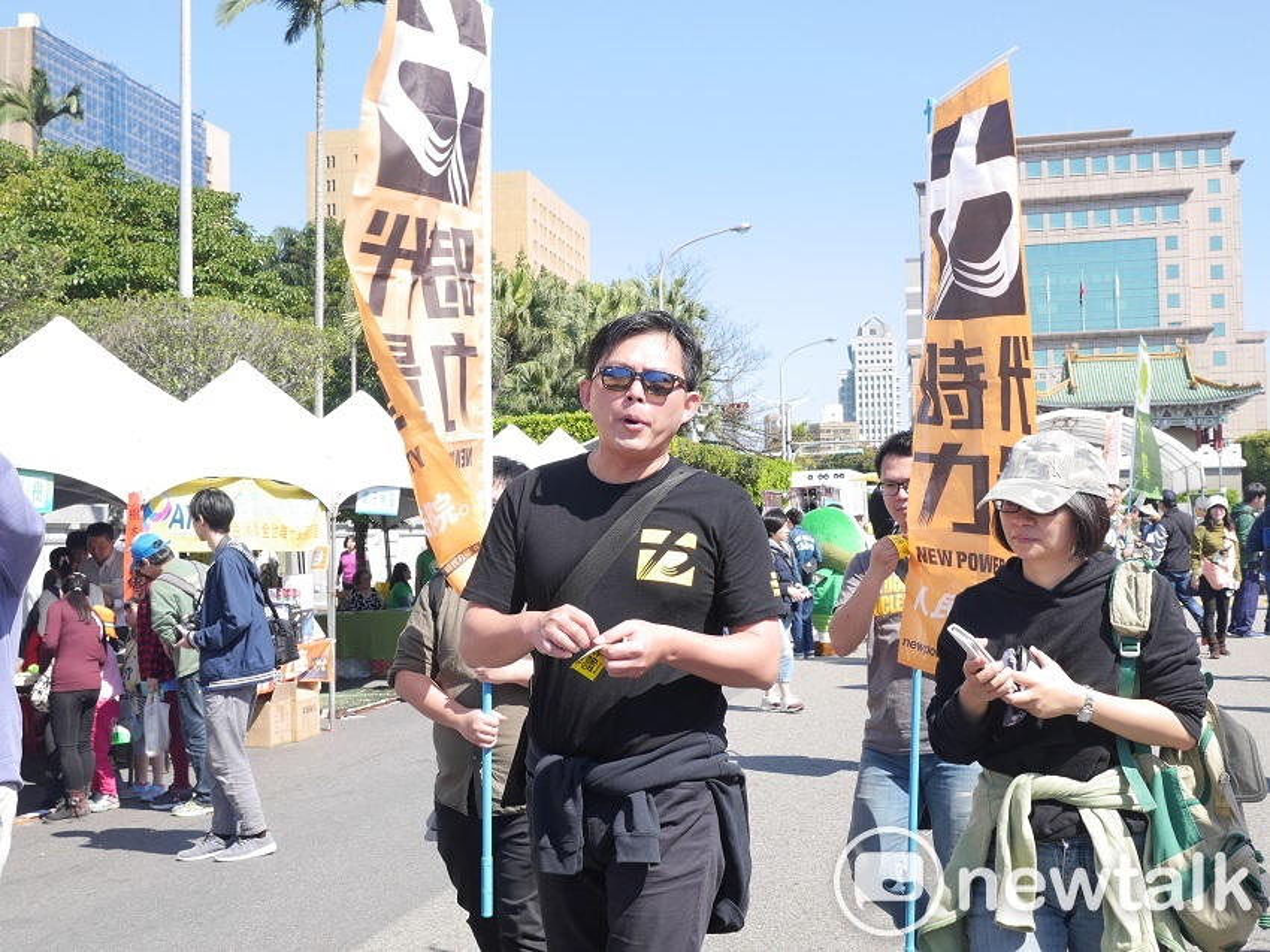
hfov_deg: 43.0
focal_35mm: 44
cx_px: 635
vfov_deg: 32.9
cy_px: 476
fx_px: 1614
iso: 200
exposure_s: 1/320
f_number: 5.6
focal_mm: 22
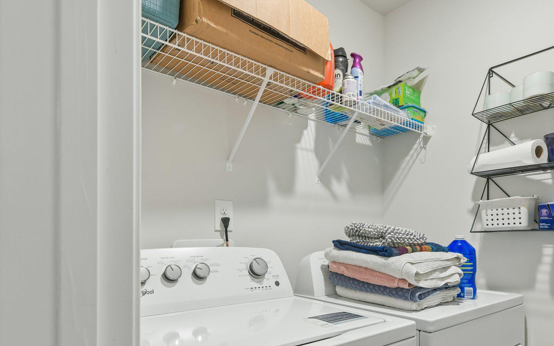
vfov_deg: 51.7
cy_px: 239
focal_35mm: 23
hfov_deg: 77.0
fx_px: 347
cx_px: 301
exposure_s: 1/2
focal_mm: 15
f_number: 8
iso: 100
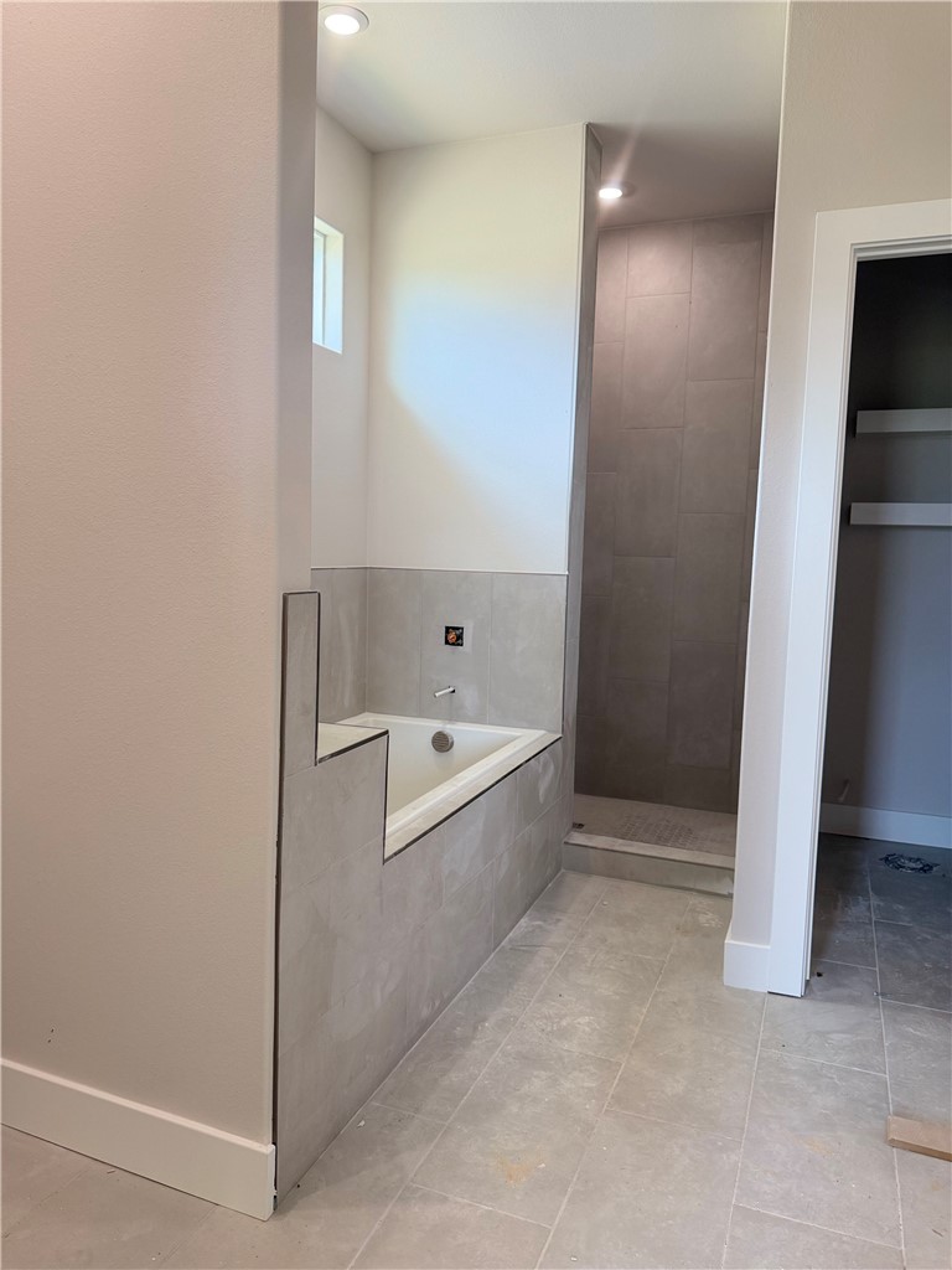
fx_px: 880
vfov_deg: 71.6
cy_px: 635
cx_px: 476
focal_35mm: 24
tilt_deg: -6.5
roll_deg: -1.9
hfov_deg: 56.8
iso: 125
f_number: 1.78
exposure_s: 1/138
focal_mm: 6.76
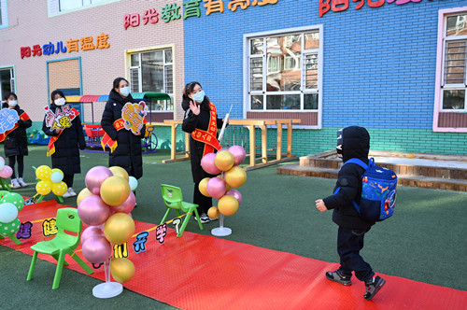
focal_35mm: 32
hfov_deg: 59.6
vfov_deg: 41.6
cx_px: 234
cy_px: 155
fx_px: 408
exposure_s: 1/250
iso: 220
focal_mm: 31.5
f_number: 4
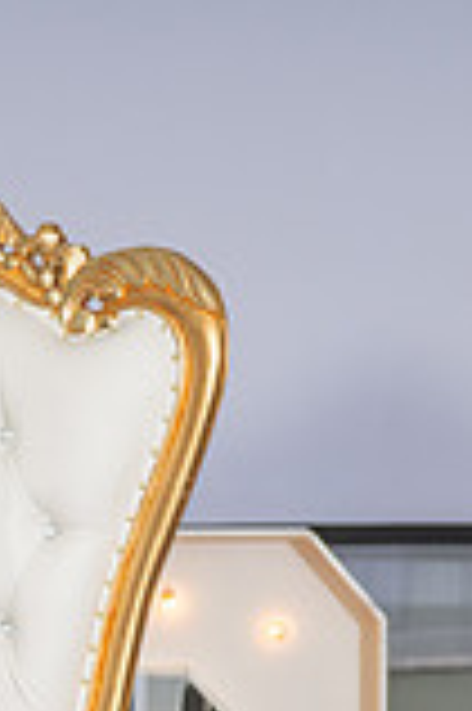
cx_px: -499
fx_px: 4494
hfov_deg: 5.9
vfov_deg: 8.9
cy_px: 866
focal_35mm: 228
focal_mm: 62
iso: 500
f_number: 3.5
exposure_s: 1/200
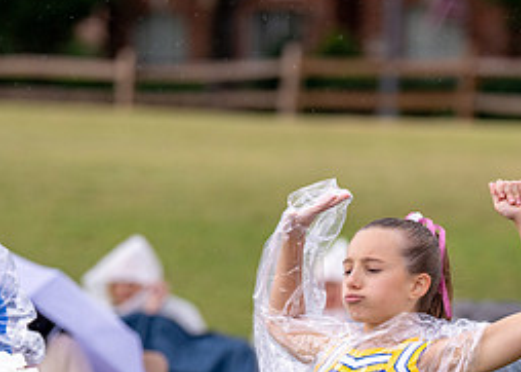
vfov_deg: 4.6
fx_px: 4613
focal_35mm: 312
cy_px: 414
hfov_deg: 6.5
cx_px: 326
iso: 400
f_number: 2.8
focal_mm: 126
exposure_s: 1/1600
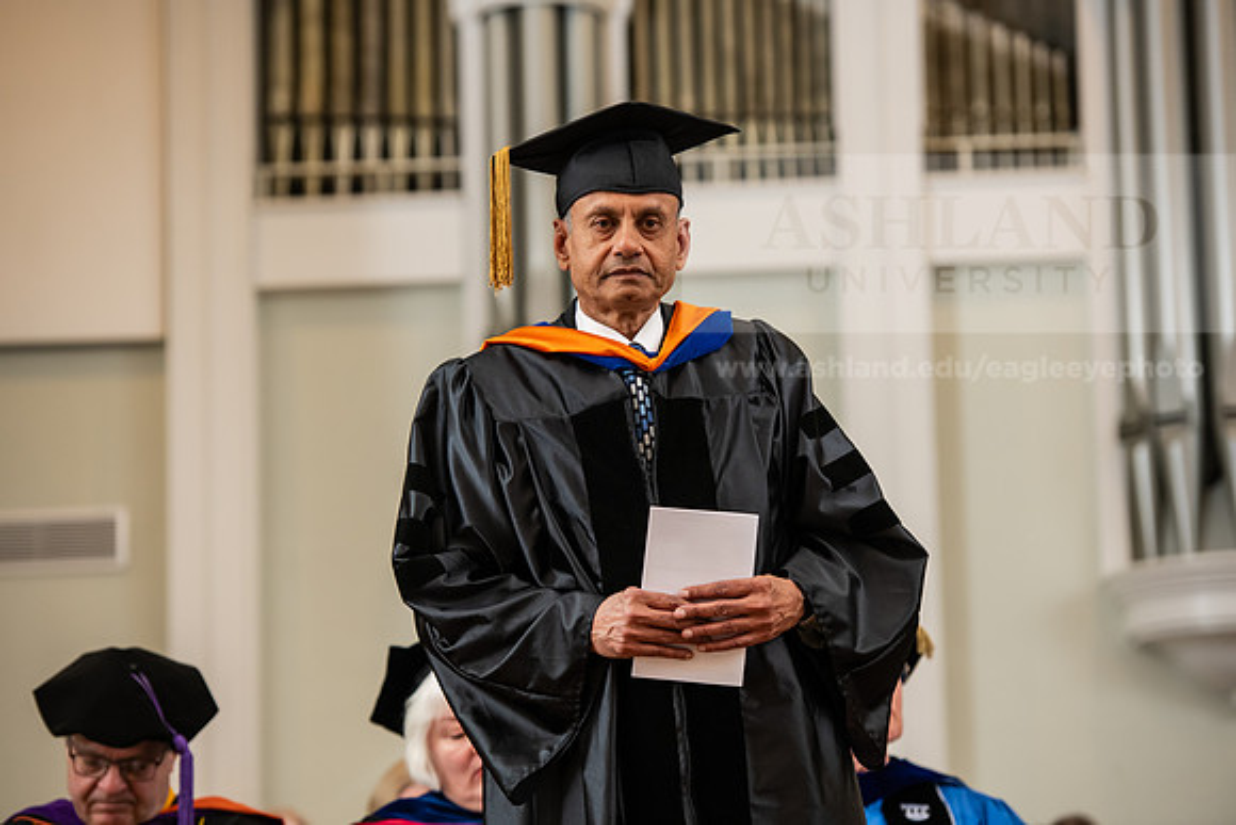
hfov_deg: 15.2
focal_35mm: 135
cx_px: 618
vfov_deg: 10.2
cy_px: 412
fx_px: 4636
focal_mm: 135
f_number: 3.5
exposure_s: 1/200
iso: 1250
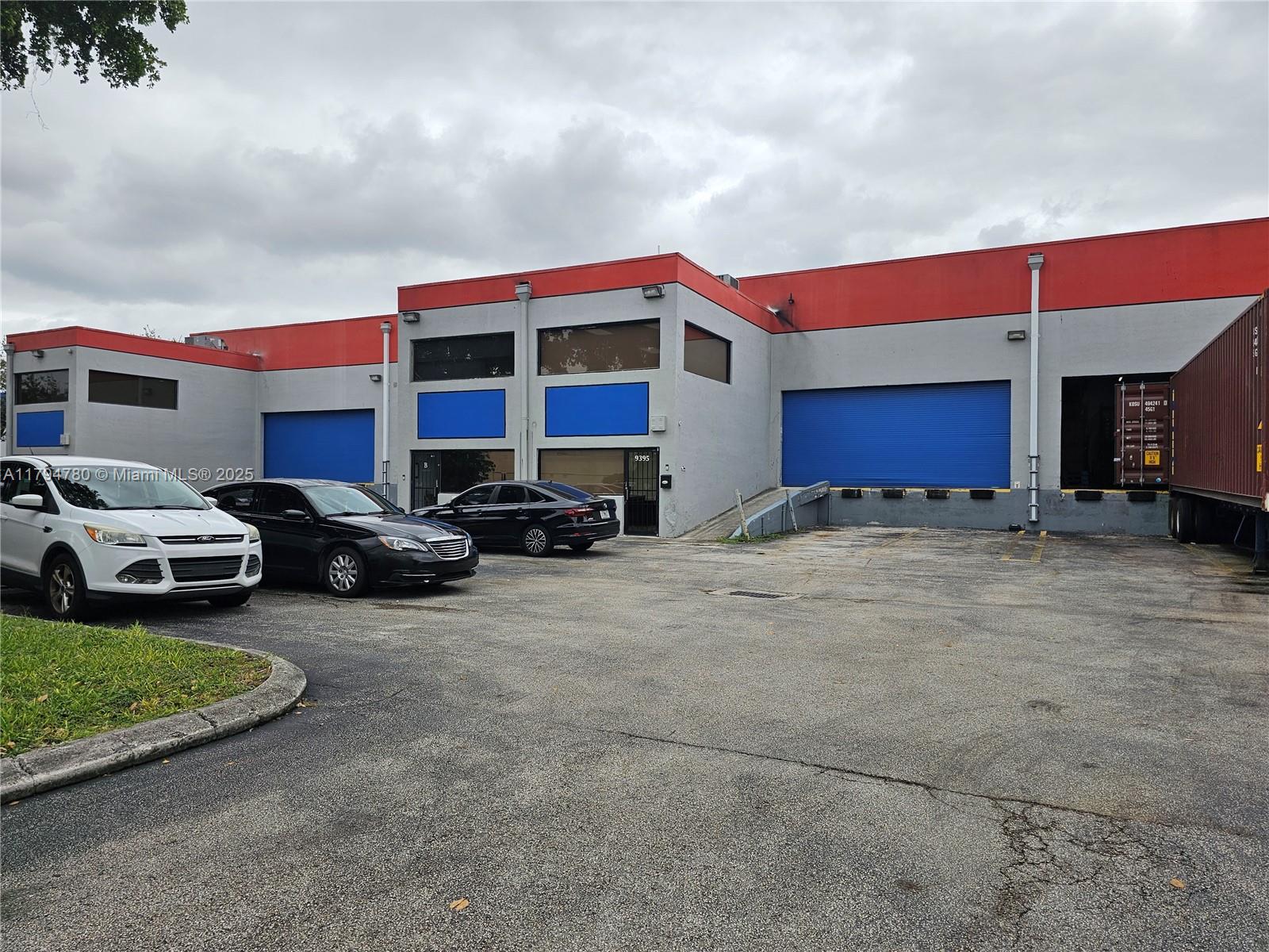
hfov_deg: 73.9
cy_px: 476
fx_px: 843
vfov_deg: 58.9
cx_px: 634
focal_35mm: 23
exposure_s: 1/536
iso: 16
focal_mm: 6.3
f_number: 1.7
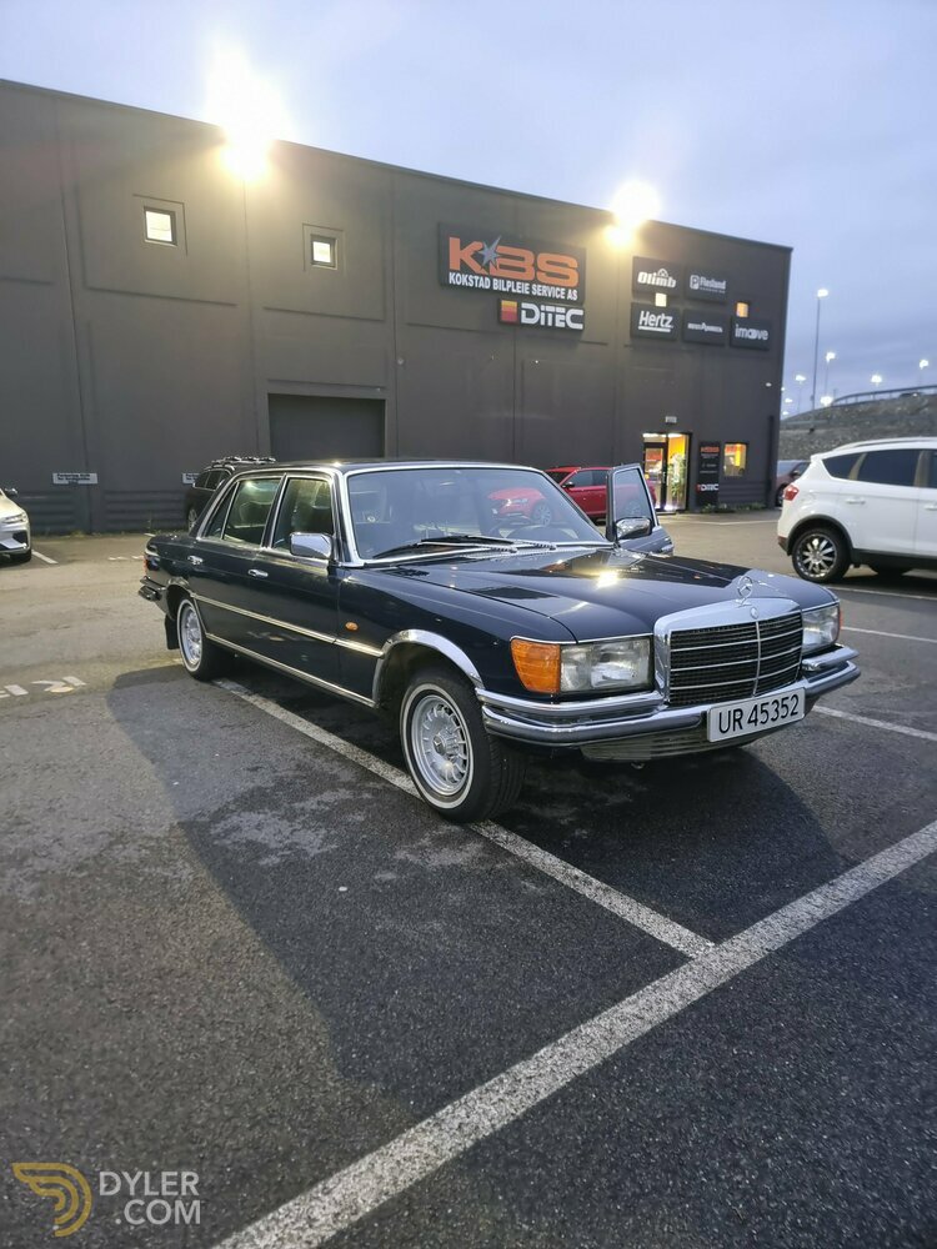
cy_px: 624
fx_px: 866
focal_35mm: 24
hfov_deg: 56.8
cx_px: 468
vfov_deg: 71.6
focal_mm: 6.7
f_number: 1.8
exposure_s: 1/10
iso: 395
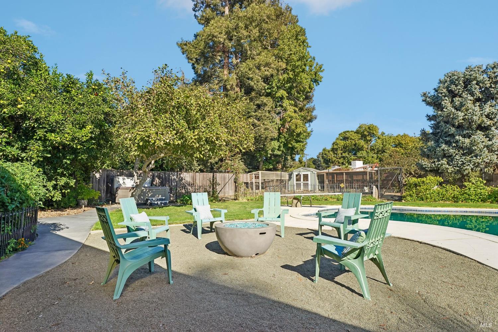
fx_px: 257
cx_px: 249
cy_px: 166
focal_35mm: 19
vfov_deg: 65.6
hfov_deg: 88.1
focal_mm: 18.6
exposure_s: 1/800
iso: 640
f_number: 8
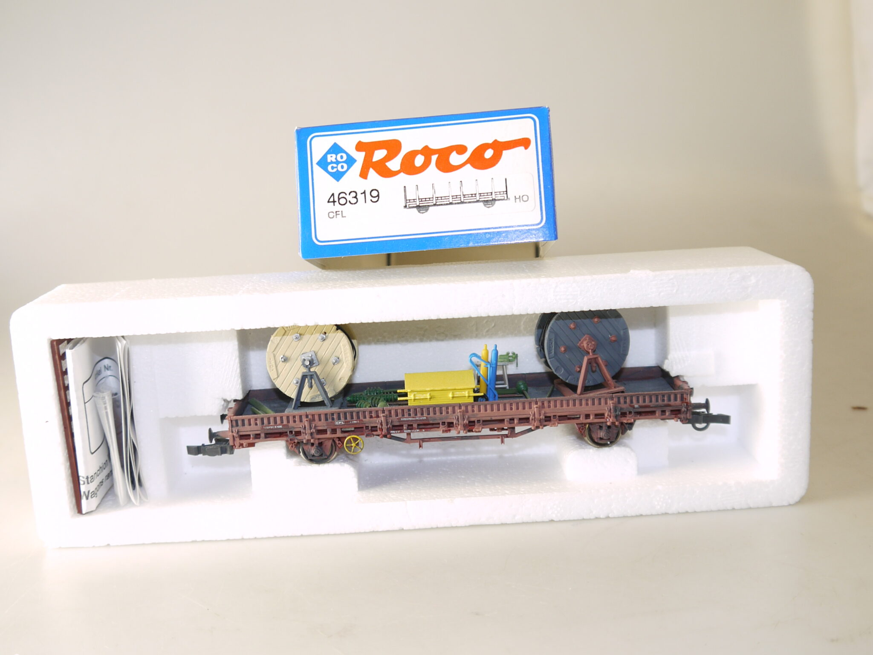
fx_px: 984
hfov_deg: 47.9
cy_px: 328
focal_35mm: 39
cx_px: 436
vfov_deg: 36.8
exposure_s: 1/60
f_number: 3.5
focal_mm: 14
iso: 100
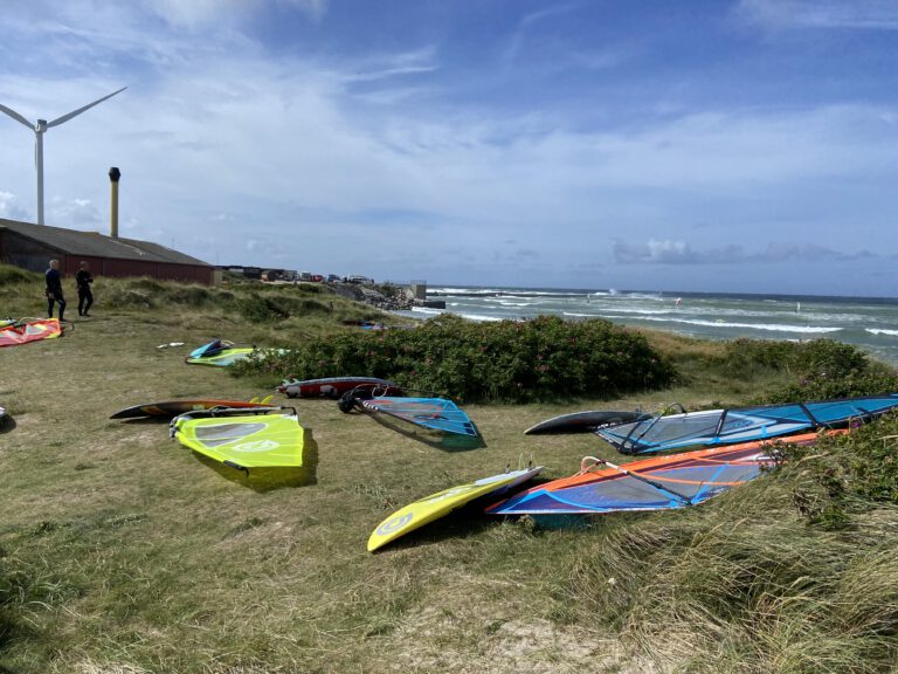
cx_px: 449
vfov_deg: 53.1
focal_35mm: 26
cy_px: 337
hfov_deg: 67.3
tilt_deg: -4.1
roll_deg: -2.3
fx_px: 674
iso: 32
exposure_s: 1/4608
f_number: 1.8
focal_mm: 4.25
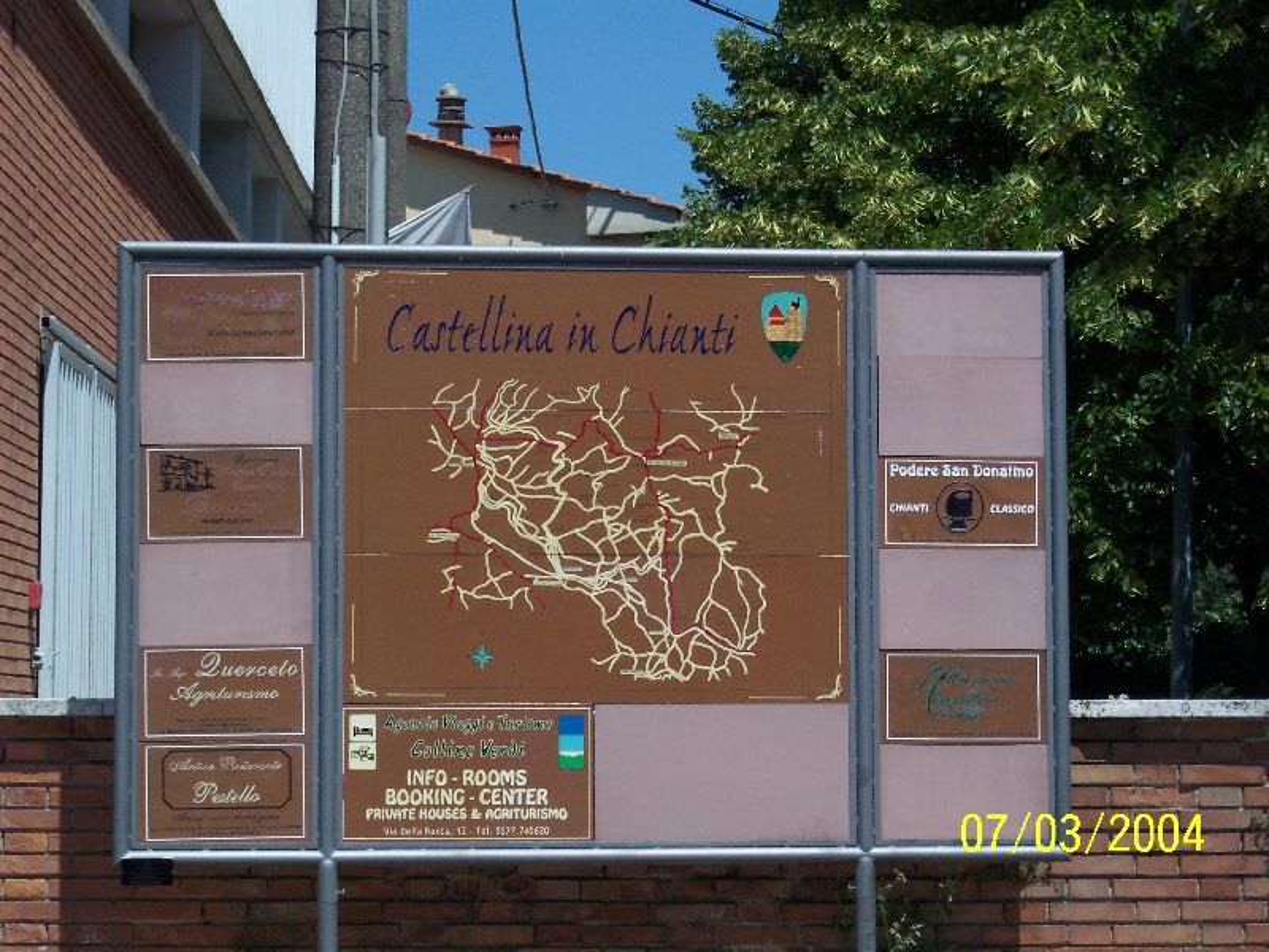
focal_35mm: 114
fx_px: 4179
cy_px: 476
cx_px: 634
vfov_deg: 13.0
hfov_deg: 17.3
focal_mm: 24
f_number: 8
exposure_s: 1/350
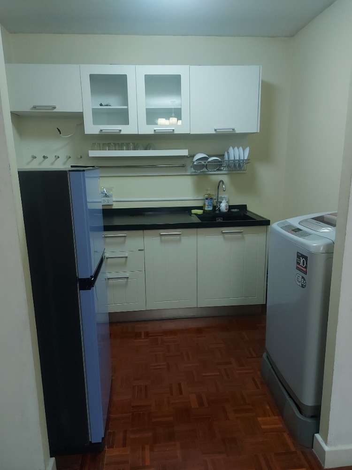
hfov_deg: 56.8
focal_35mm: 24
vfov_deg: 71.6
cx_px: 176
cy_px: 235
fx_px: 325
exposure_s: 1/33
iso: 200
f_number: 1.8
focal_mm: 5.23
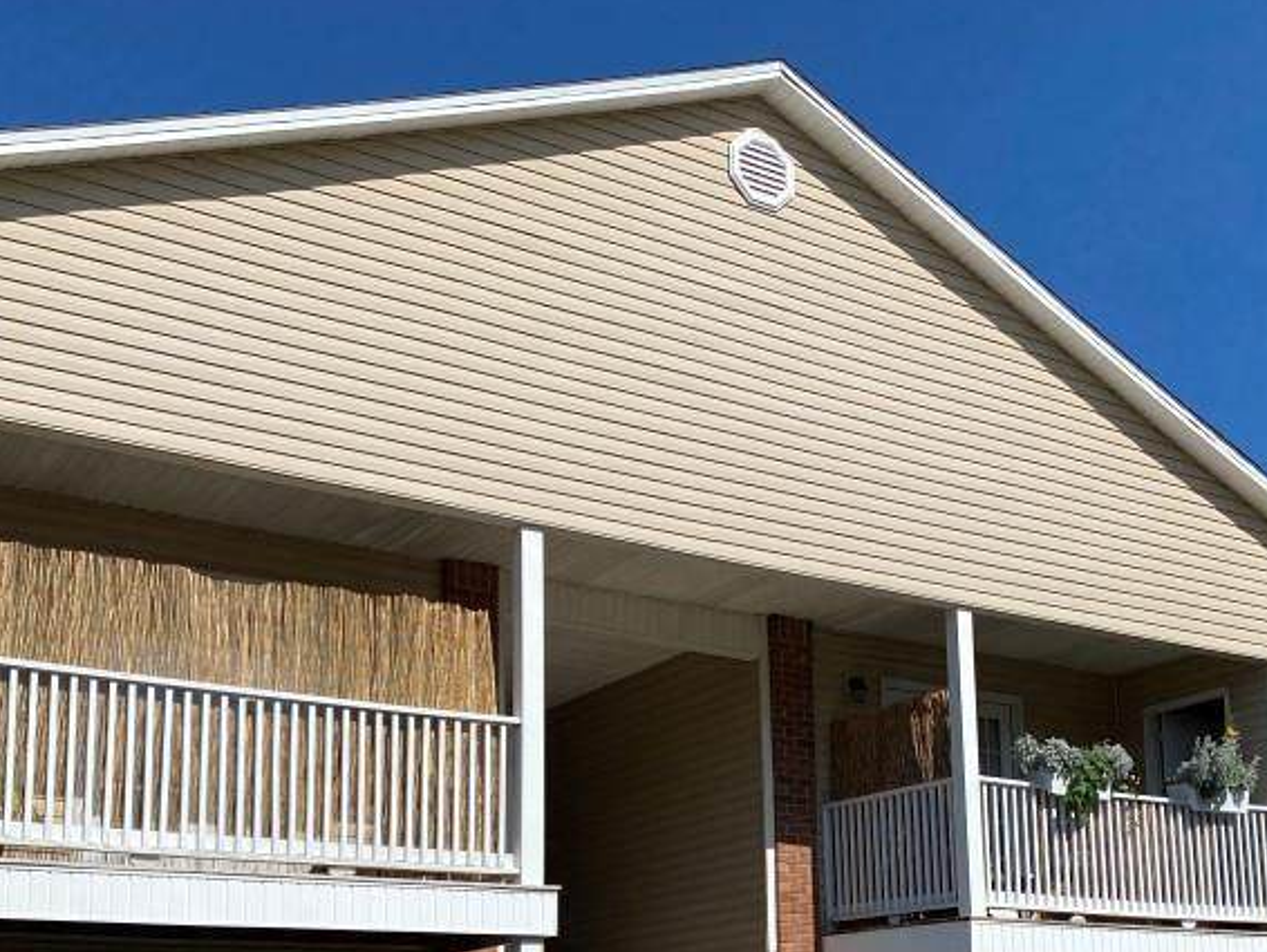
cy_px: 813
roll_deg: +0.4
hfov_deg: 40.3
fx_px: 1721
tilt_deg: +9.4
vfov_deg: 29.9
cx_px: 750
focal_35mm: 47
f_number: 1.8
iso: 32
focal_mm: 4.25
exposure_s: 1/5236
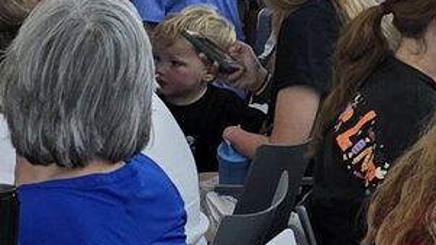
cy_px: -261
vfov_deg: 5.9
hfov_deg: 9.6
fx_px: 2311
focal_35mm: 200
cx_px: 1026
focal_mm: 6.3
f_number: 1.7
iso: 64
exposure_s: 1/180
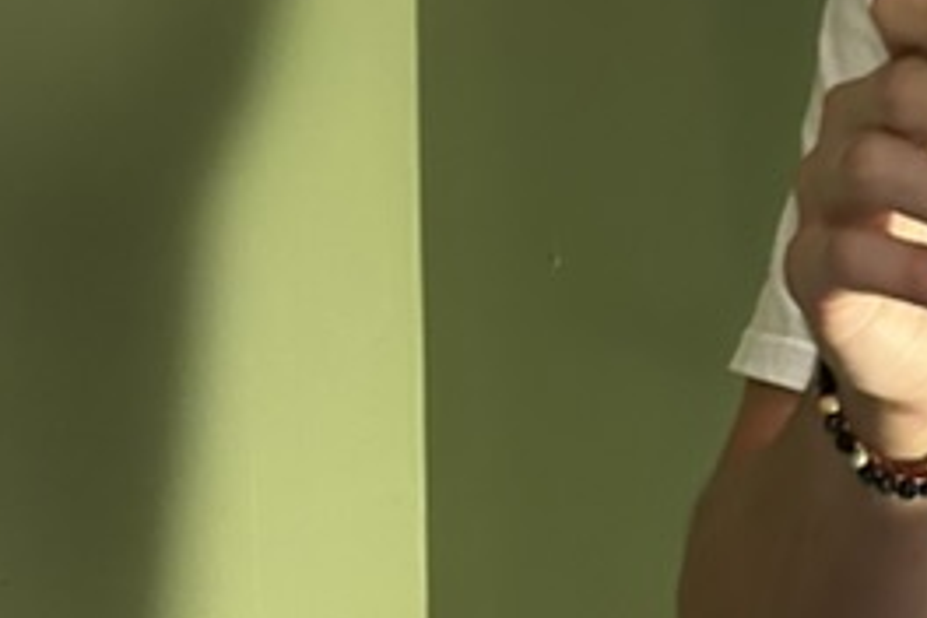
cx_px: 1194
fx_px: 2704
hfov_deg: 18.2
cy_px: 337
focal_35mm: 105
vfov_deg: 13.0
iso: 400
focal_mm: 5.7
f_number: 1.5
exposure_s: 1/33
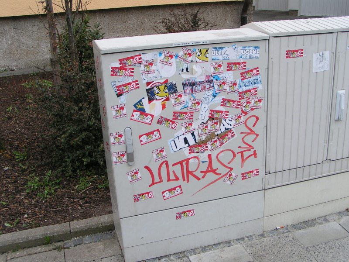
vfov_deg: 36.8
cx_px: 174
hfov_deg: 47.9
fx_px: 393
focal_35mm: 39
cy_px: 131
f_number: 5
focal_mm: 6
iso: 50
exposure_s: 1/200
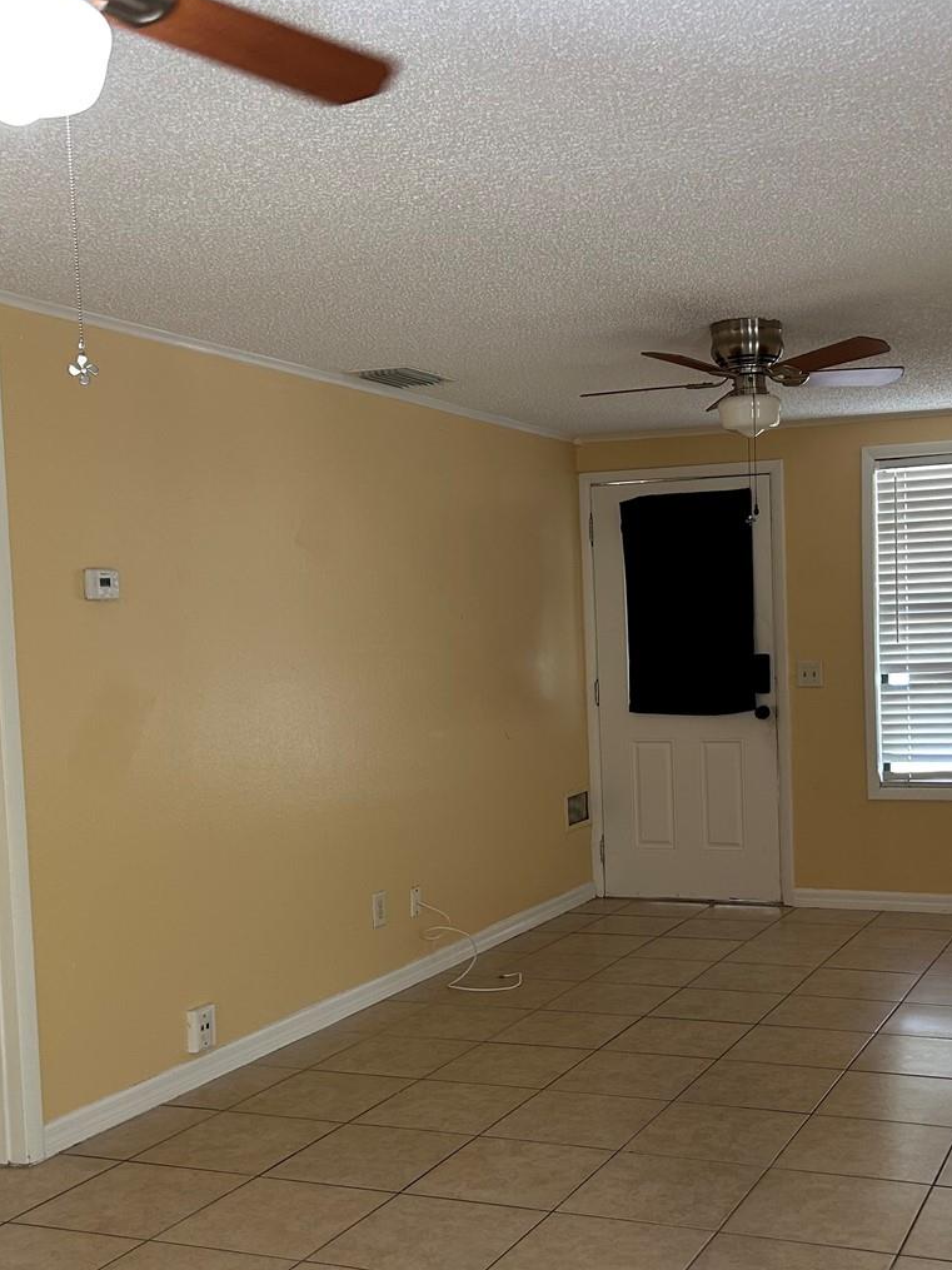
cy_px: 699
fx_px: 1504
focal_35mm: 41
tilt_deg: -2.4
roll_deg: +1.7
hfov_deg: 34.7
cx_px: 659
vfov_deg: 45.7
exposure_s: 1/120
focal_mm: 5.7
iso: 125
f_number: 1.5
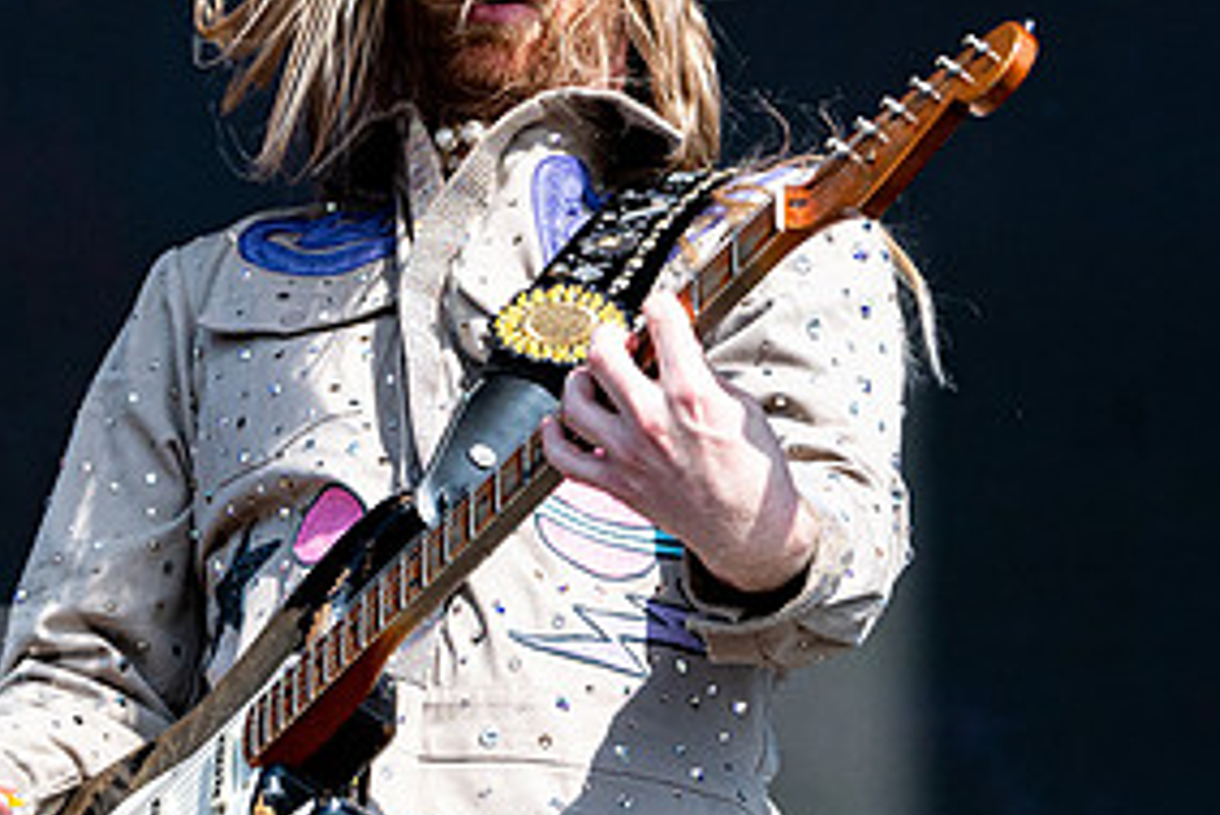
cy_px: 254
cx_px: 649
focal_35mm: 284
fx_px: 9629
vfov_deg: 4.8
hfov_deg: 7.2
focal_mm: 92
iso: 200
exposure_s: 1/2500
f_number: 5
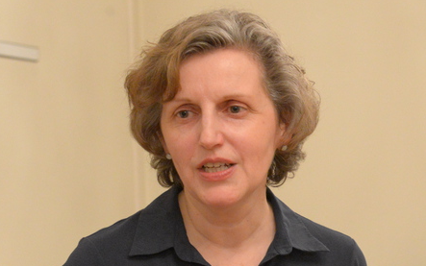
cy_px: 139
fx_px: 673
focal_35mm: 58
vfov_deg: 22.4
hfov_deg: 35.1
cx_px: 212
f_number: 5.6
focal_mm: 56
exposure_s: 1/100
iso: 8000
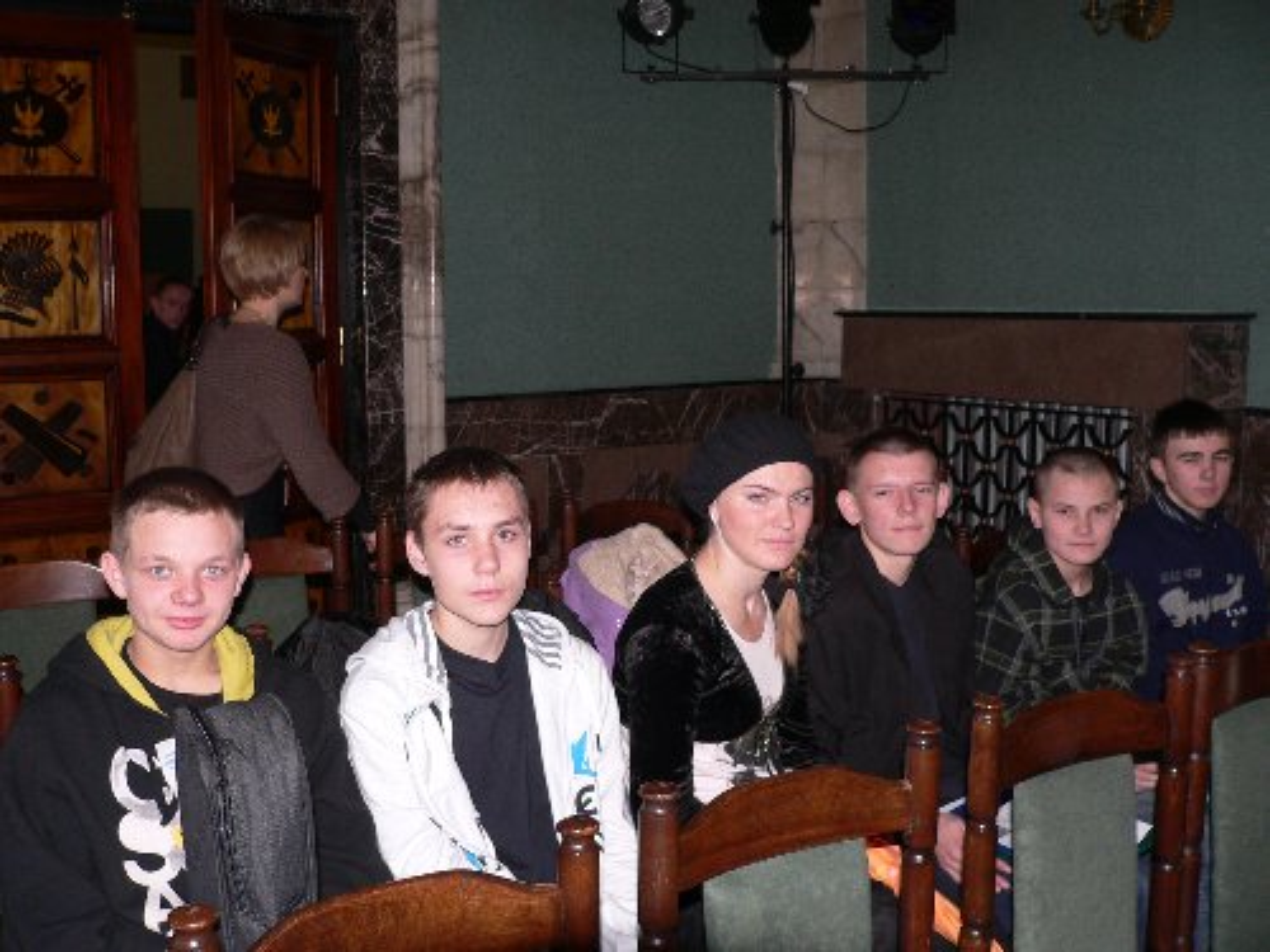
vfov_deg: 39.7
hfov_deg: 51.4
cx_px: 635
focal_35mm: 36
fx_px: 1321
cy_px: 476
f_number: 2.8
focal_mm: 6
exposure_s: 1/60
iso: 100
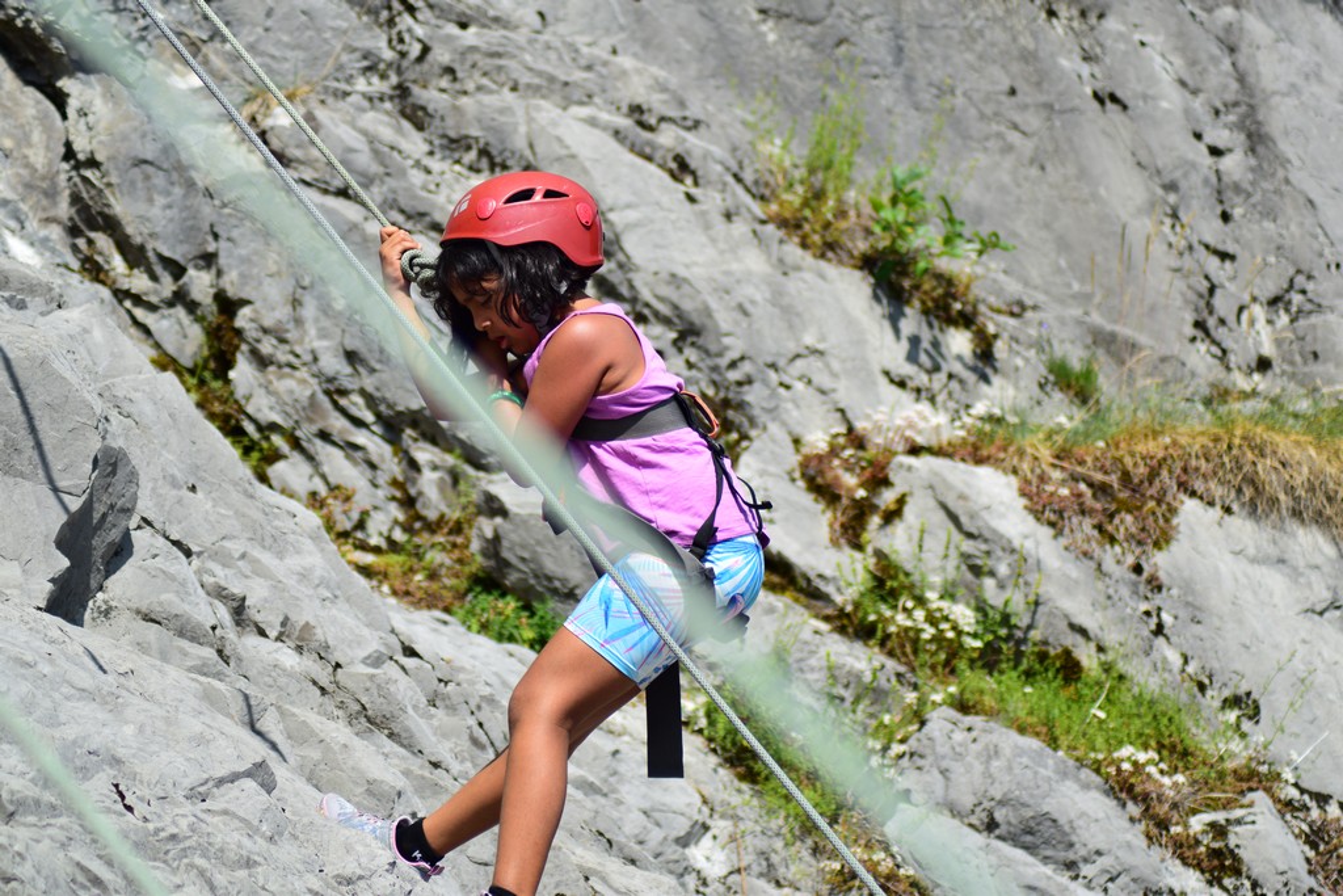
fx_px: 5876
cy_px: 448
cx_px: 672
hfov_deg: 13.0
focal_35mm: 158
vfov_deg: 8.7
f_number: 4
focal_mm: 105
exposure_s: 1/1250
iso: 160
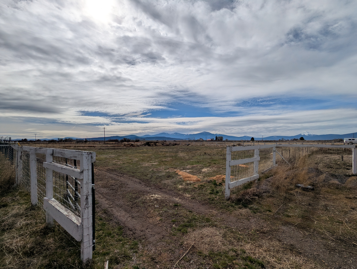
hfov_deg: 94.4
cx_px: 178
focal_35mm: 16
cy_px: 134
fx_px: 165
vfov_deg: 78.2
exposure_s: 1/10309
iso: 54
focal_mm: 2.35
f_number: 2.2
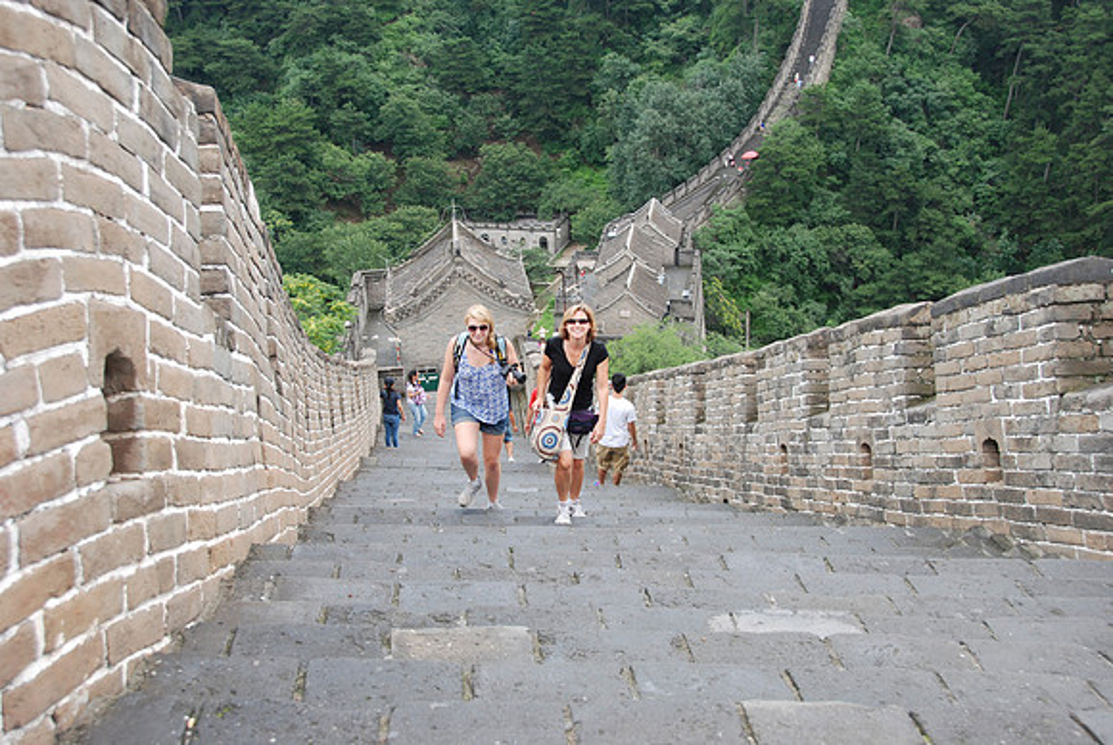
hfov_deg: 47.9
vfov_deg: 33.1
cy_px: 372
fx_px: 1253
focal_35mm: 40
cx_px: 556
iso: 125
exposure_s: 1/100
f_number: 5
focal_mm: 27
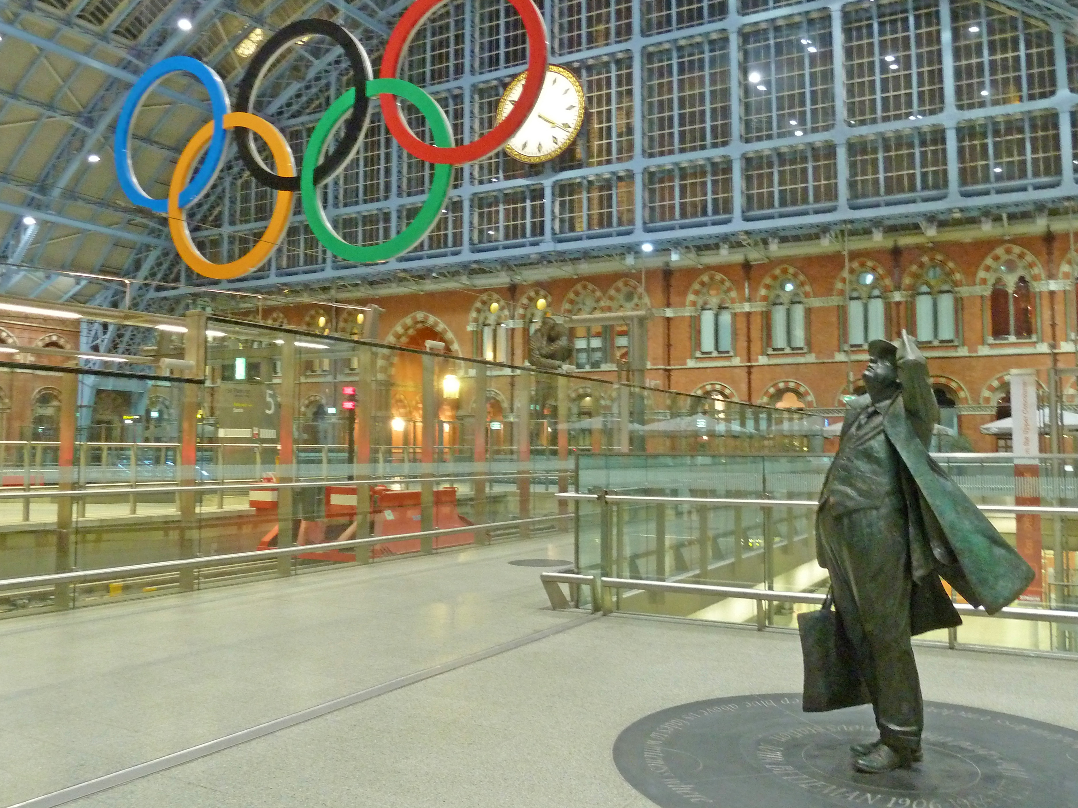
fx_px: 965
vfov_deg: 45.4
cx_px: 516
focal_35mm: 31
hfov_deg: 58.3
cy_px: 385
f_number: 3.4
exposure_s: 1/6
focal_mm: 4.7
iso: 400
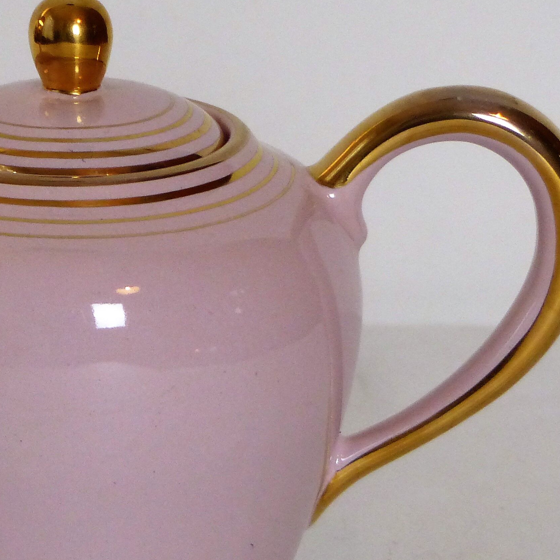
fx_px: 6443
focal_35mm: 352
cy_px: 322
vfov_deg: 5.0
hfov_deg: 5.0
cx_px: 76
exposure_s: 1/80
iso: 250
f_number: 2.8
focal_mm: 27.4
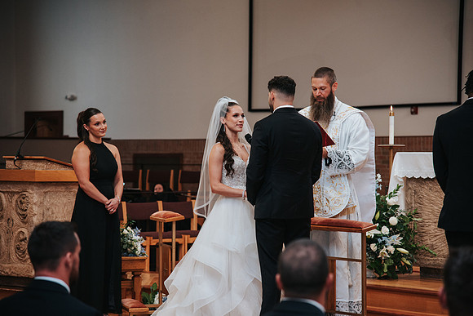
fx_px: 1446
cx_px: 236
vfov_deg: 12.5
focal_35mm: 110
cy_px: 158
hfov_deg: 18.6
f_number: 4
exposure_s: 1/200
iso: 1000
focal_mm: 110
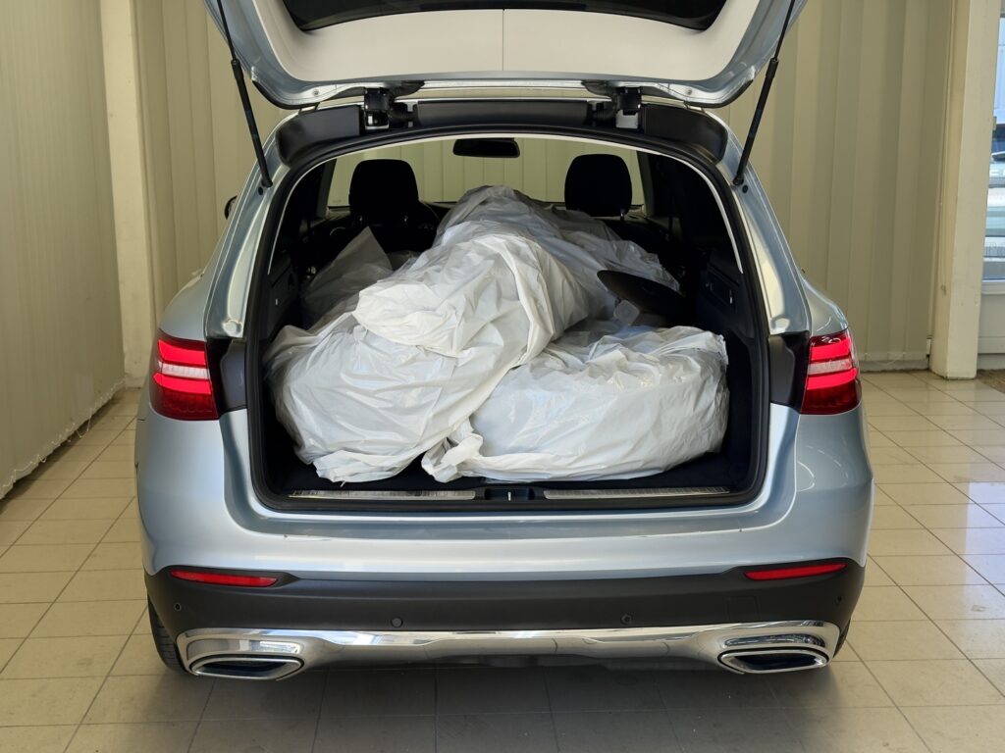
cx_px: 502
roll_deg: +0.5
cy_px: 376
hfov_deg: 39.7
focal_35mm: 48
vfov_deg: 30.3
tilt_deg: -11.1
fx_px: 1394
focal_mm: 6.76
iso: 64
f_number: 1.78
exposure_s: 1/192
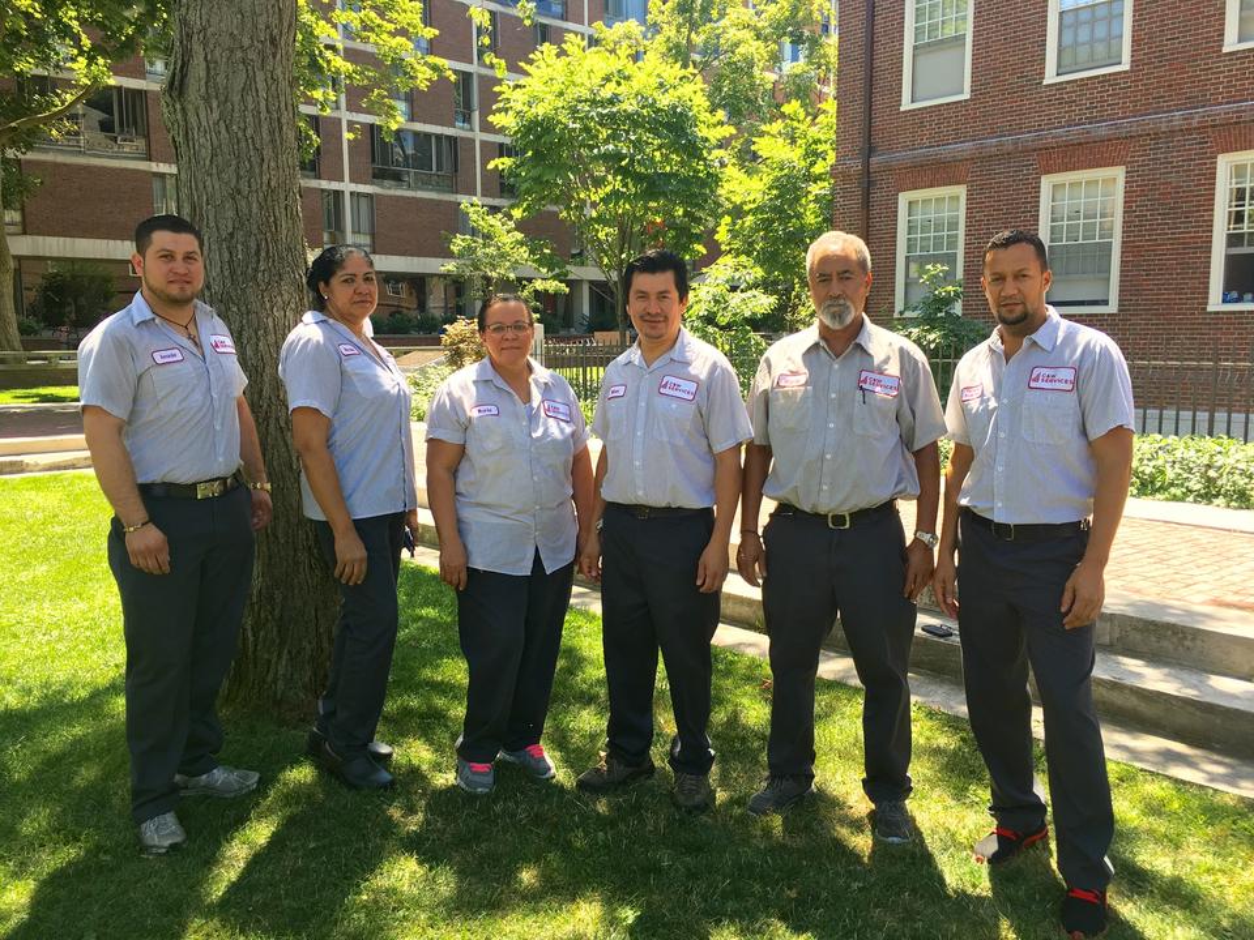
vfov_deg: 48.2
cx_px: 627
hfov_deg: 61.7
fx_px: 1051
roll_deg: +0.0
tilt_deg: -6.1
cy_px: 470
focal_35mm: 29
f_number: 2.2
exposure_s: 1/204
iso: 25
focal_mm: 4.15
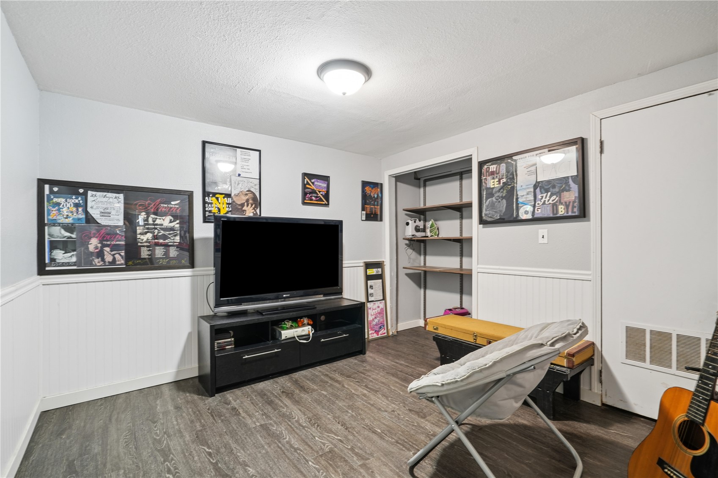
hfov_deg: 96.7
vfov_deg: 73.7
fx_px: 319
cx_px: 359
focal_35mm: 16
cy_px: 239
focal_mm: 16
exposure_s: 1/1.25
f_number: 10
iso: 400
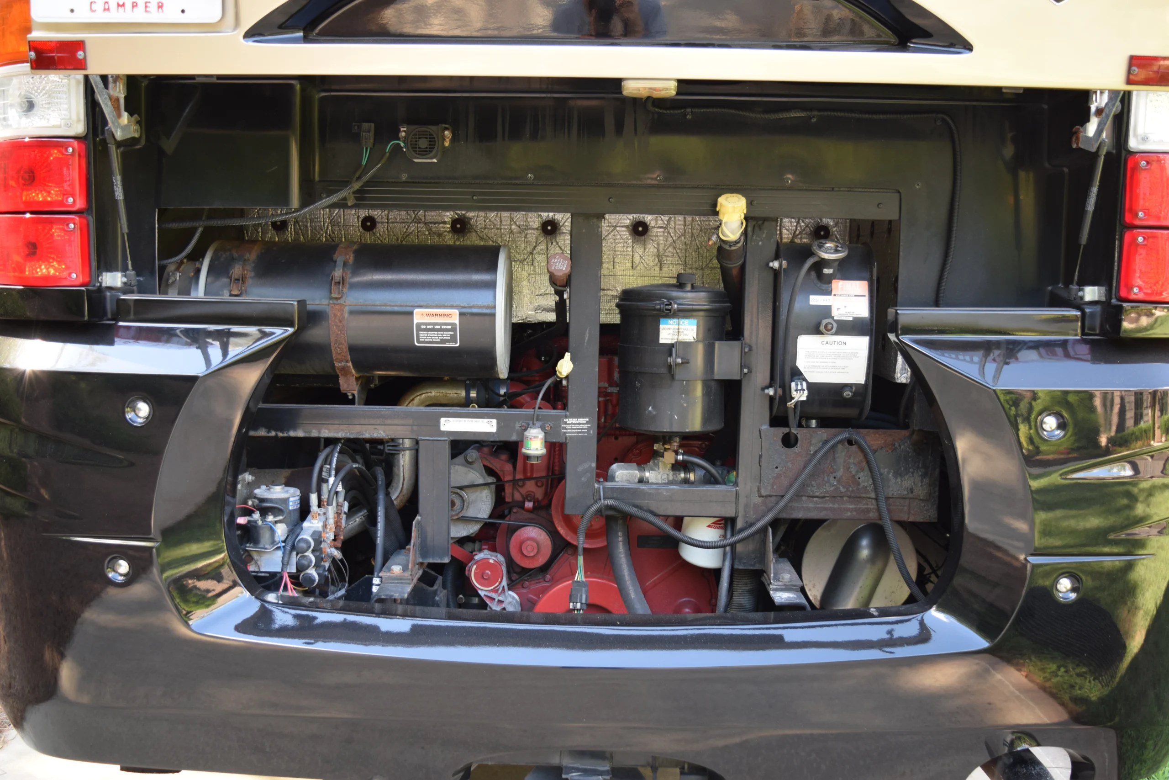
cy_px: 390
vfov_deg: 36.9
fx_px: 1169
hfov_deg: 53.1
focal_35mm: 36
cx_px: 584
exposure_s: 1/80
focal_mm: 24
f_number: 4.5
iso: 400
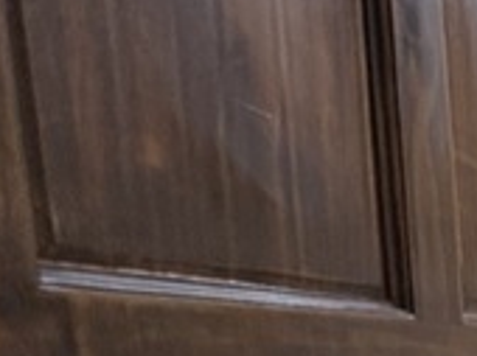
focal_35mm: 66
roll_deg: +0.1
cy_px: 471
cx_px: 1002
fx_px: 908
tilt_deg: -7.3
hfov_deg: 17.8
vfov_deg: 20.2
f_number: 2.2
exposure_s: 1/120
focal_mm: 2.22
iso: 250
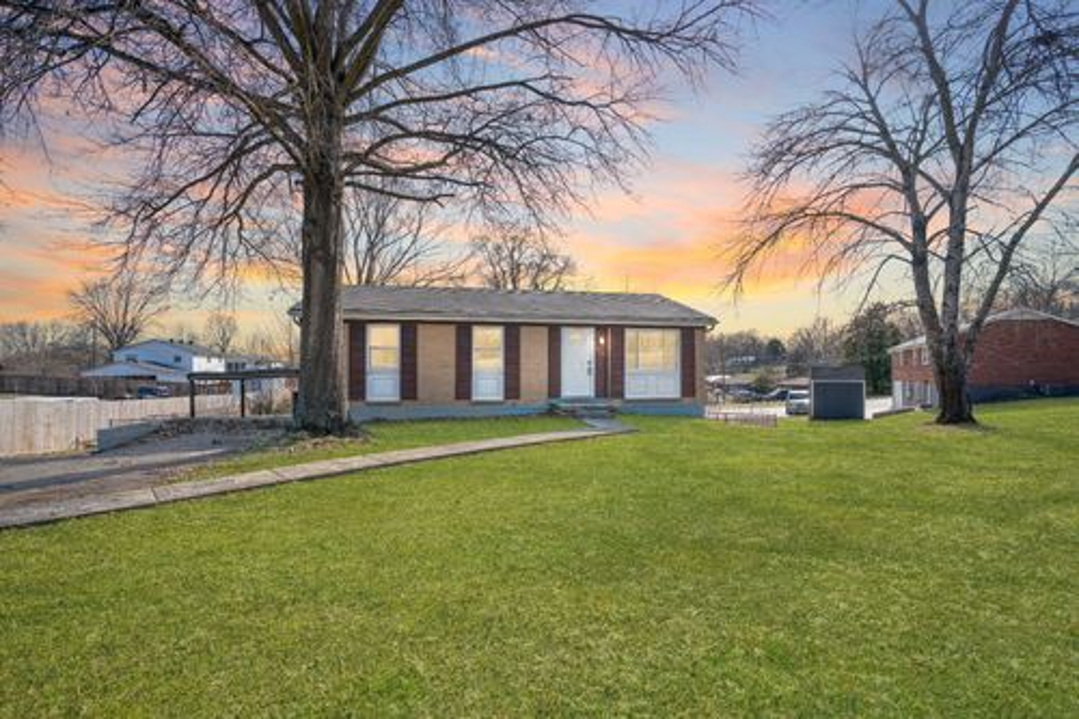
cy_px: 360
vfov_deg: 73.7
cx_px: 540
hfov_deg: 96.8
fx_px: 479
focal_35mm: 16
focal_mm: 16
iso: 640
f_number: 4
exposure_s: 1/2500
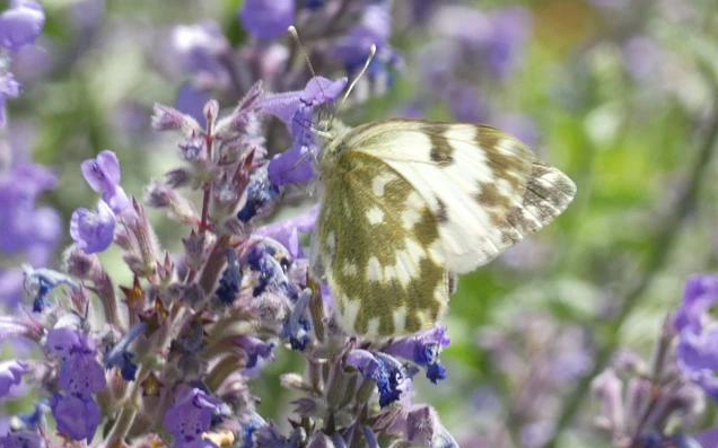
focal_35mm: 238
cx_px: 360
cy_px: 217
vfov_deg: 5.5
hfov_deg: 8.8
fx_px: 4655
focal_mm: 39.9
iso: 80
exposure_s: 1/80
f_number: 5.5
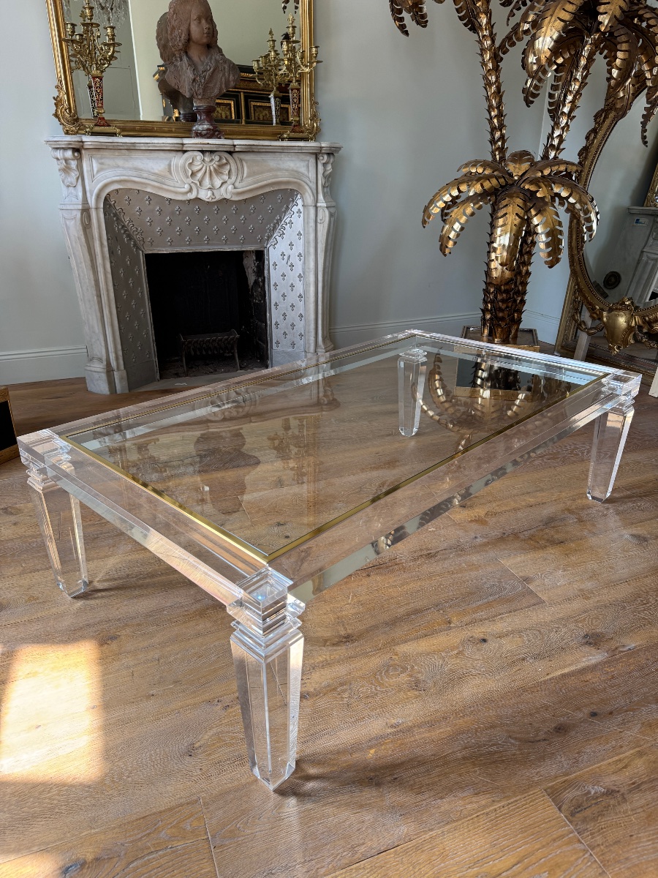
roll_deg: -0.2
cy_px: 439
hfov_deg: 56.8
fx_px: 608
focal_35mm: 24
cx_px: 329
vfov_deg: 71.6
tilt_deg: -23.3
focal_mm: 6.76
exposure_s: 1/121
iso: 100
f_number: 1.78
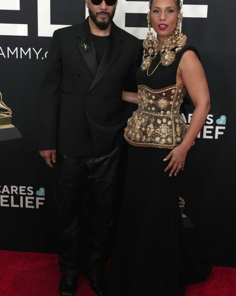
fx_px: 428
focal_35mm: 49
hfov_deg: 30.8
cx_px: 119
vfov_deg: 38.0
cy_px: 132
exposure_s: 1/500
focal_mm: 43
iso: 2000
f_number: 6.3
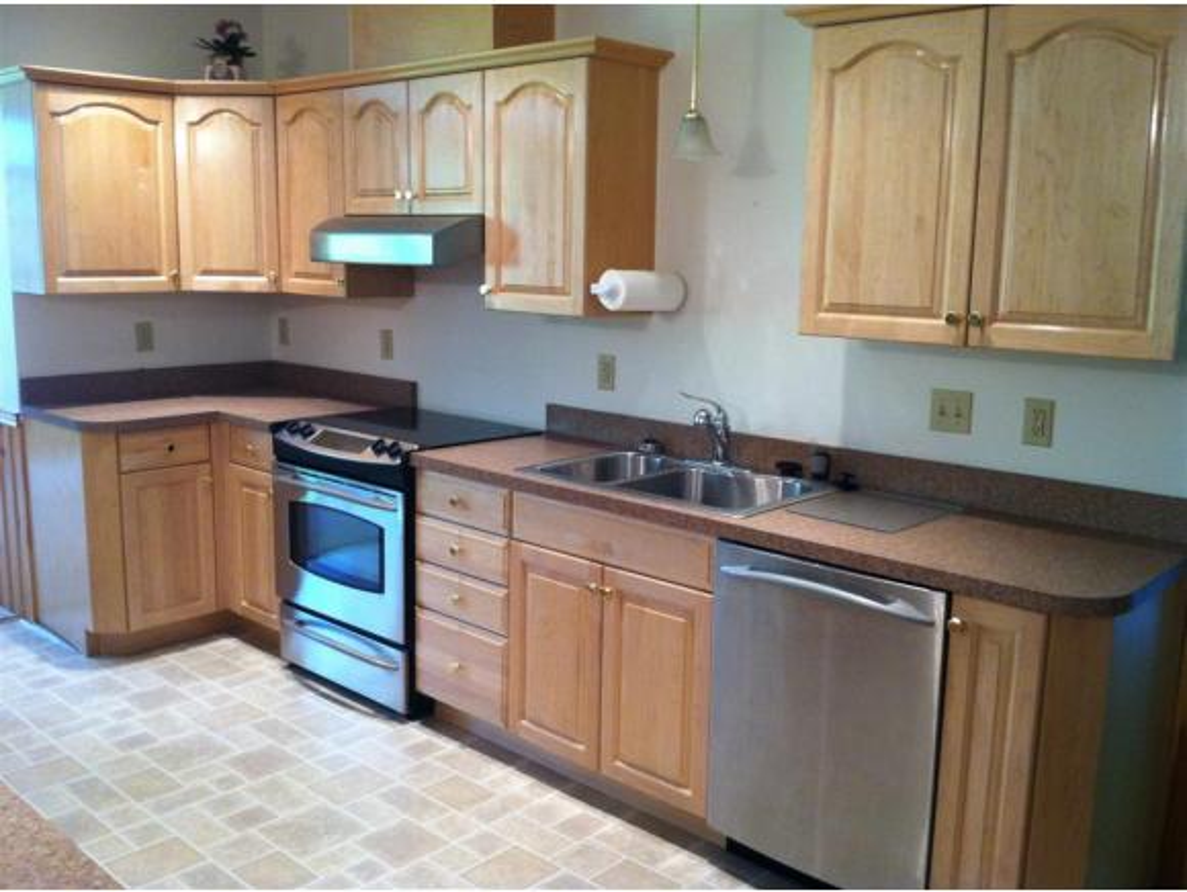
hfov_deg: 52.6
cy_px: 446
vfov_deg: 40.8
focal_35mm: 35
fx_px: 1201
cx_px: 594
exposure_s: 1/15
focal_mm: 3.85
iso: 160
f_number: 2.8
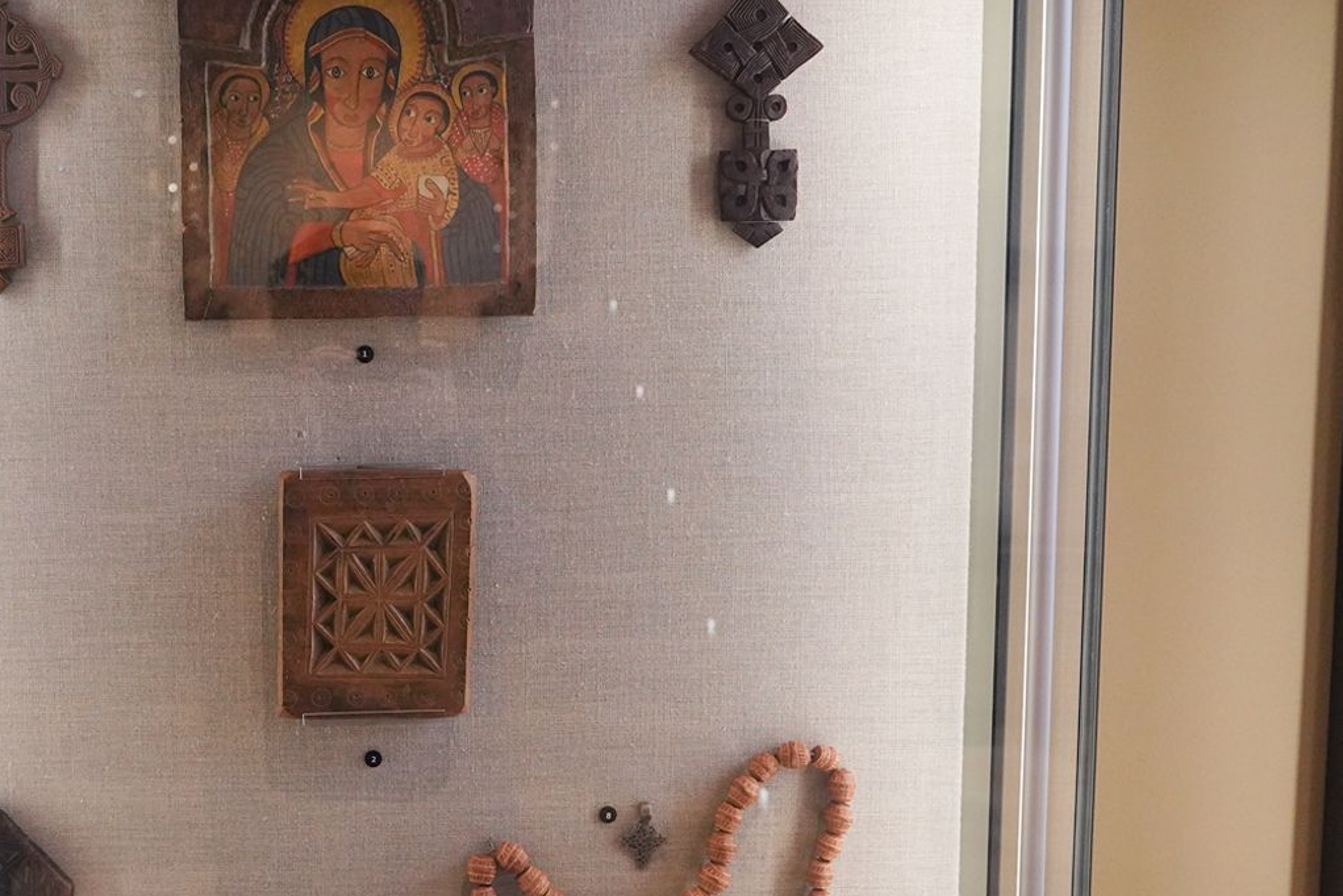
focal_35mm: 47
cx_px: 396
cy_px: 529
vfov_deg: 28.6
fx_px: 1753
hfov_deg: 41.1
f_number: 4
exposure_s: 1/80
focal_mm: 24
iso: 3200
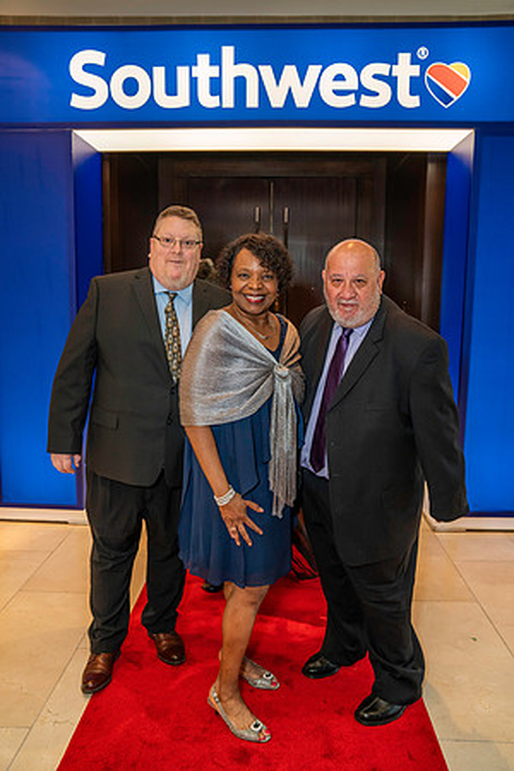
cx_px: 257
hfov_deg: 47.9
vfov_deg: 67.4
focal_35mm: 27
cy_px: 386
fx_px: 578
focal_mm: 27
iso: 2000
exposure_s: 1/125
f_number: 3.5
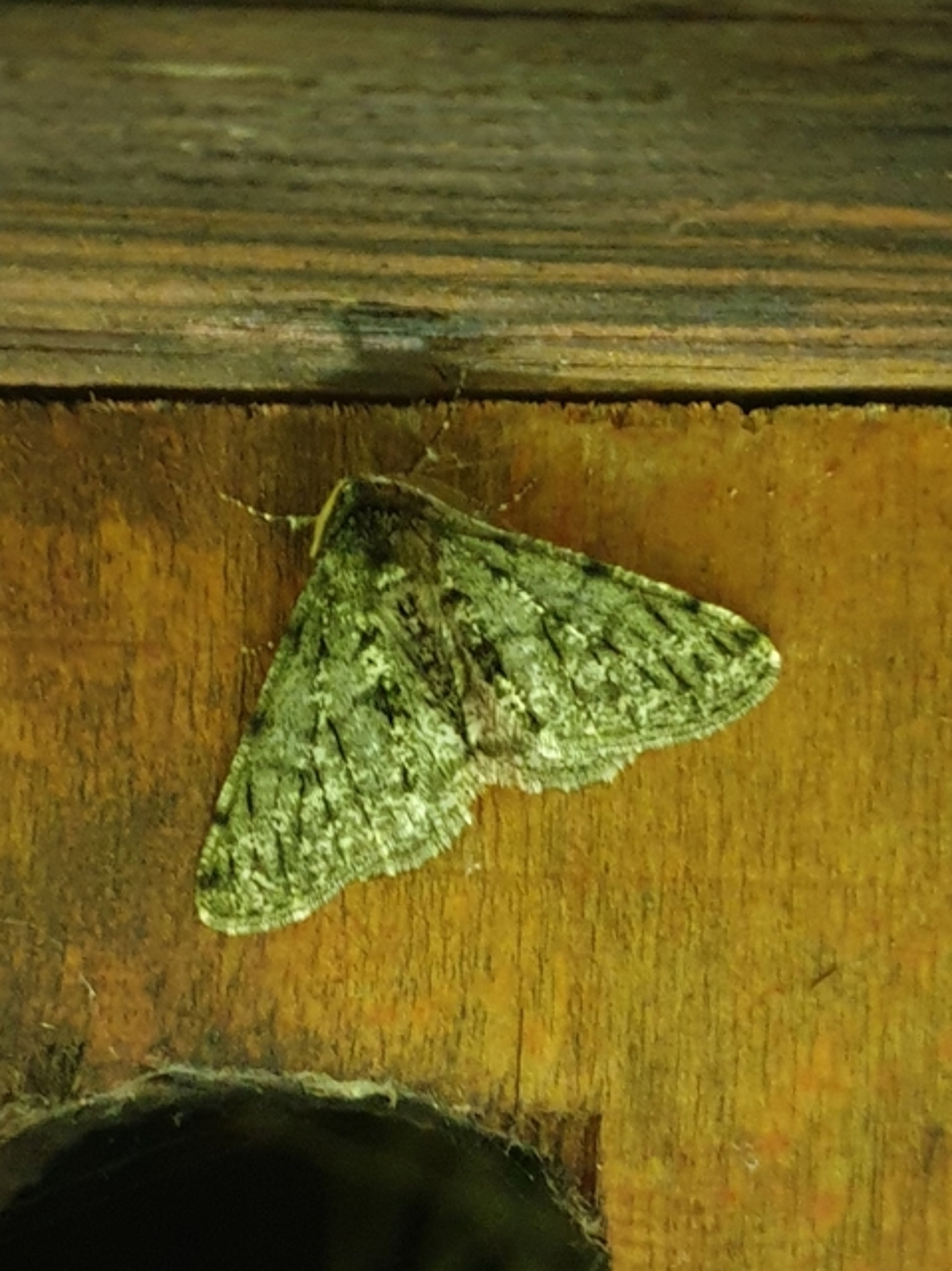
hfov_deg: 53.0
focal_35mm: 26
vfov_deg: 67.3
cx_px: 476
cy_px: 636
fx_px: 955
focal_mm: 4.3
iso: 400
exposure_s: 1/10
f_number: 1.5
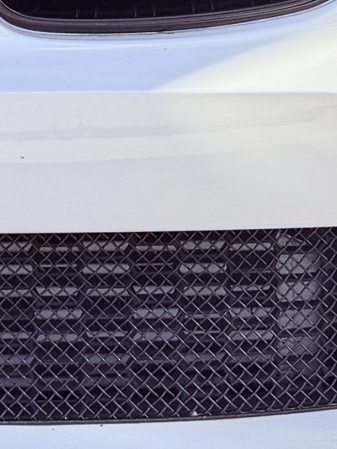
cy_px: -450
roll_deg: -0.5
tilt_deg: +1.1
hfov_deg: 9.1
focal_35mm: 161
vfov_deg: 11.1
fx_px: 2088
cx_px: -62
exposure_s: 1/1174
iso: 100
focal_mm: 6.76
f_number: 1.78
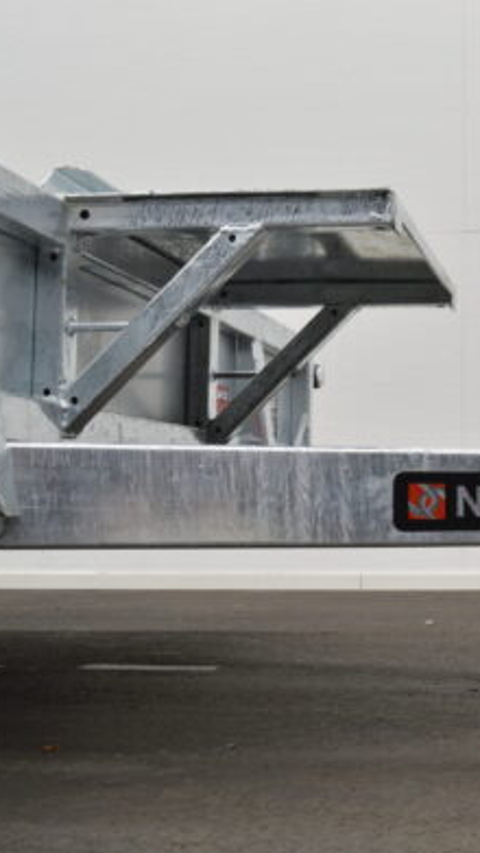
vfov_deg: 39.2
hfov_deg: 21.1
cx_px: 574
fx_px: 1199
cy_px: 431
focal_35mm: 53
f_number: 11
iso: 100
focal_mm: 22
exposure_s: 1/1.6
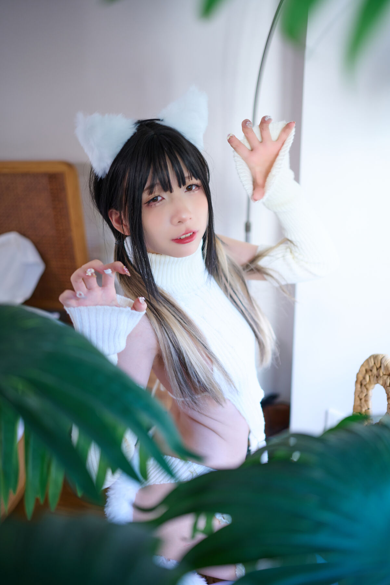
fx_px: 569
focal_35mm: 35
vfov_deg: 54.4
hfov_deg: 37.9
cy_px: 292
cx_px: 195
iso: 100
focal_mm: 35
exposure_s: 1/50
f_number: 1.8
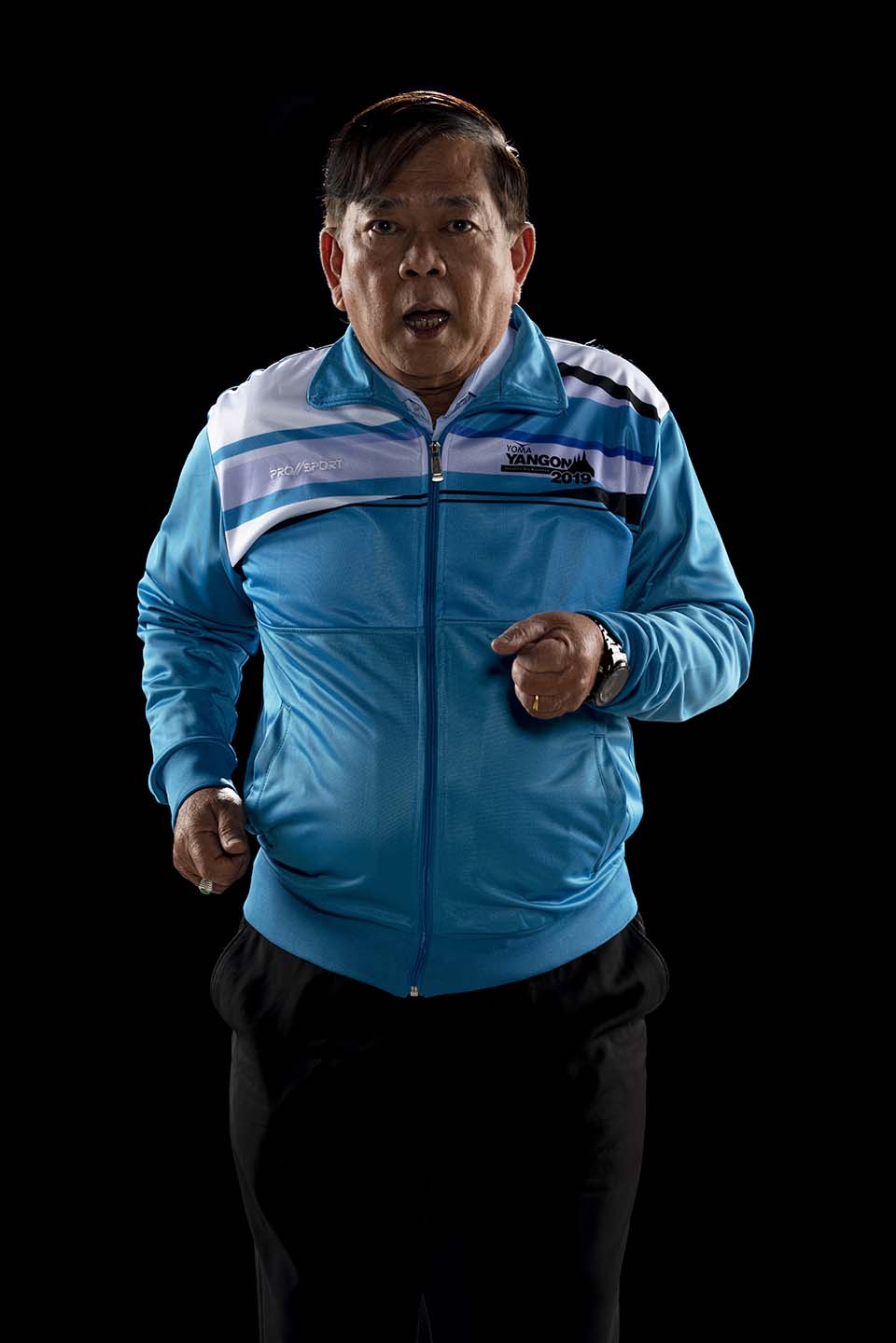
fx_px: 3920
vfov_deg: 19.5
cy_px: 672
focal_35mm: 105
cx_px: 448
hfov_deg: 13.0
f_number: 7.1
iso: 100
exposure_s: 1/160
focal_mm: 105
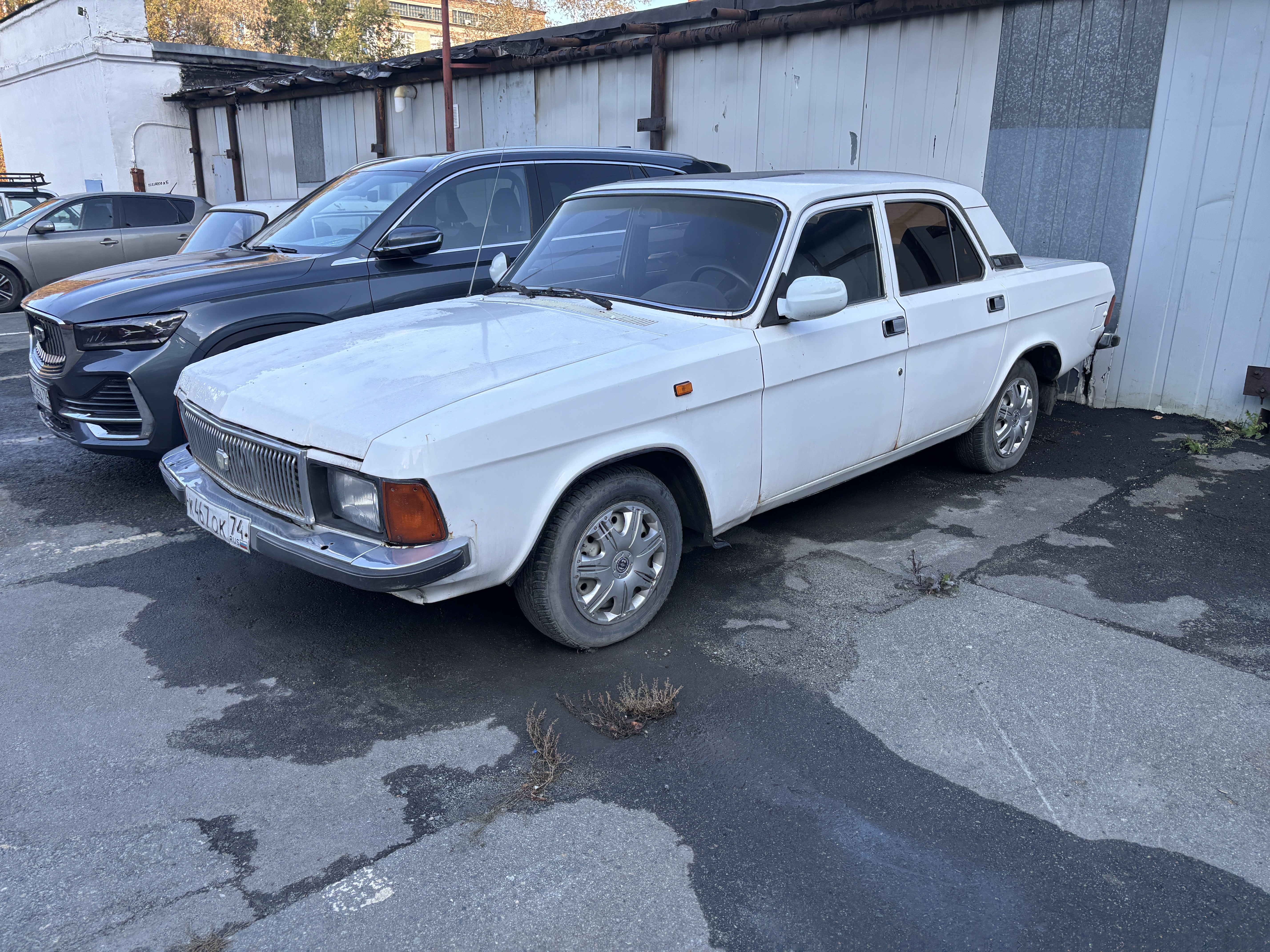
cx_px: 635
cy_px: 476
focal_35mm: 26
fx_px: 954
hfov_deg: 67.3
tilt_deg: -19.7
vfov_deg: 53.1
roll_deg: +1.2
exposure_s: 1/716
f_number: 1.6
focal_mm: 5.96
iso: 50
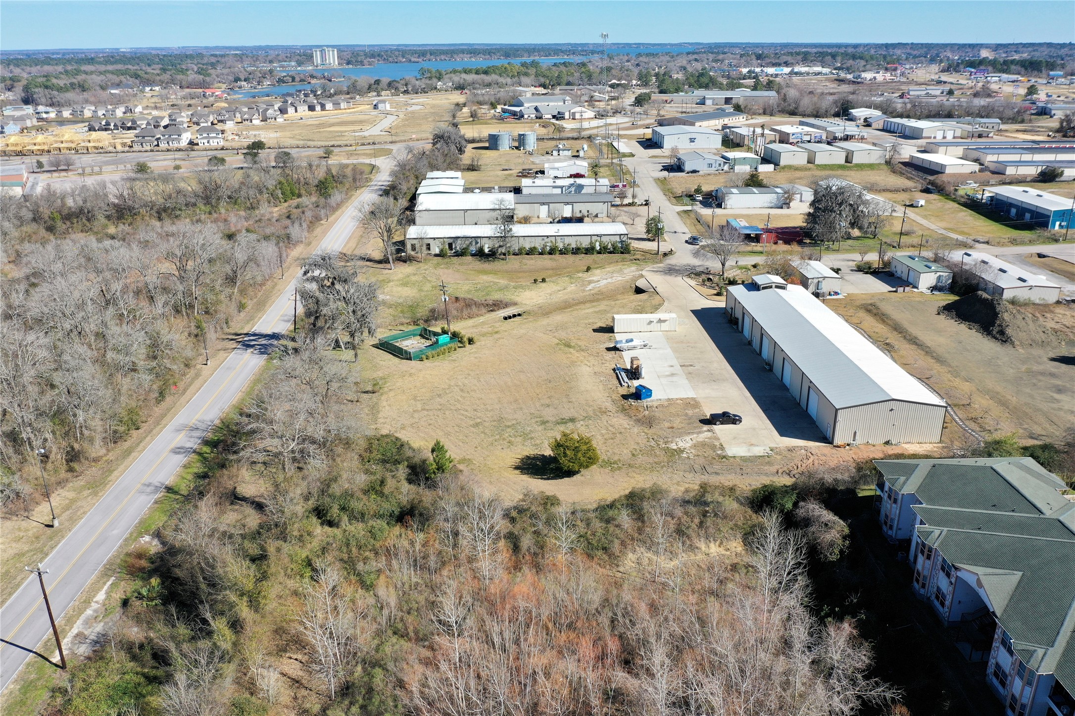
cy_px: 358
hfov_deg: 65.5
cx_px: 538
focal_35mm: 28
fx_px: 836
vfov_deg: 46.4
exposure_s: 1/400
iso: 100
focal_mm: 10.26
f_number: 5.6
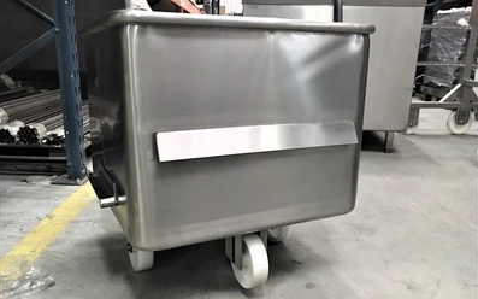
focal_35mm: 31
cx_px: 238
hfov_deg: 61.2
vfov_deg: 40.6
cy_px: 162
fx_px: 404
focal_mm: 4.15
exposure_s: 1/17
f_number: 2.2
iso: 400
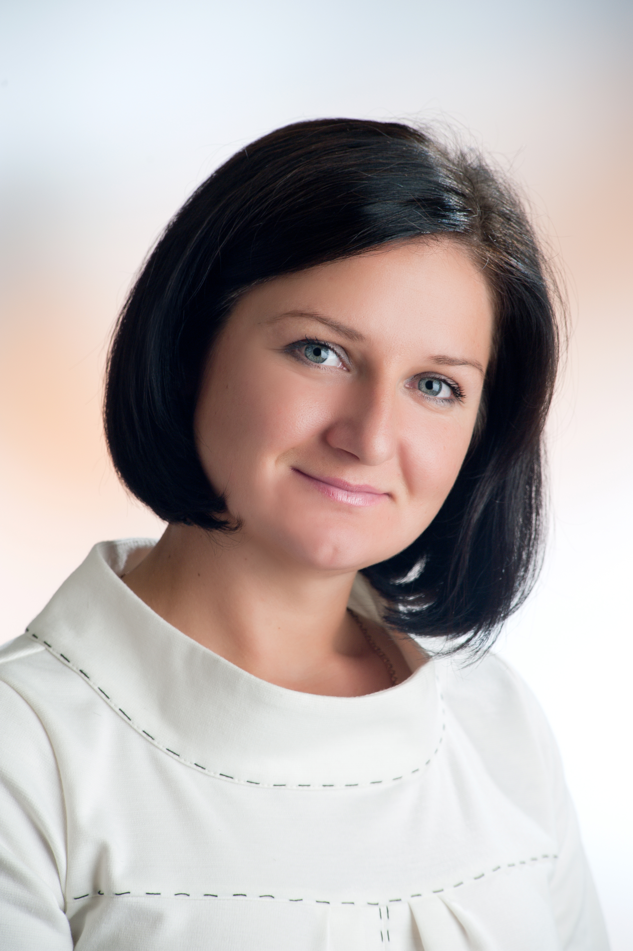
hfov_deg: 6.9
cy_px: 476
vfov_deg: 10.3
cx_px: 316
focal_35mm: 200
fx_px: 5281
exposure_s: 1/125
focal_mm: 200
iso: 200
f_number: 8
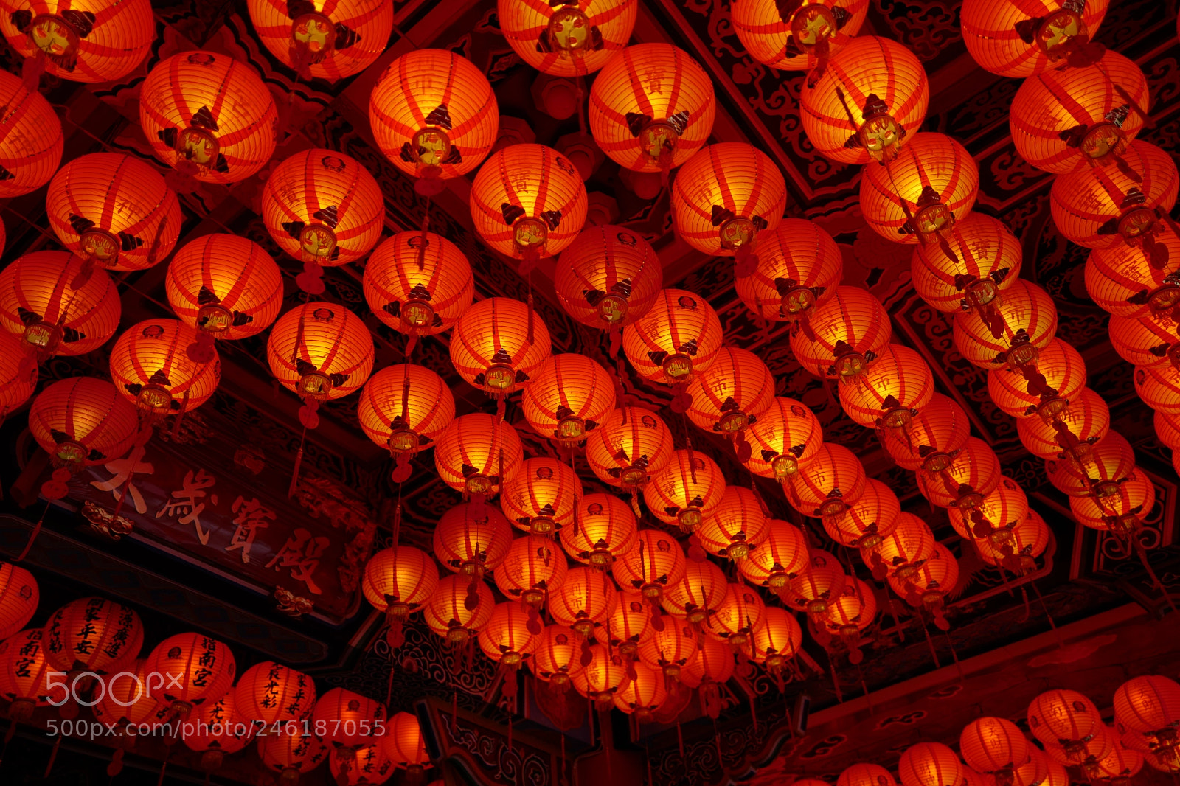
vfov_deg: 46.4
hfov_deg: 65.5
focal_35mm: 28
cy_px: 393
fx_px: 918
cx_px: 590
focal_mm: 28
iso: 100
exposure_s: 1/800
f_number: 1.7
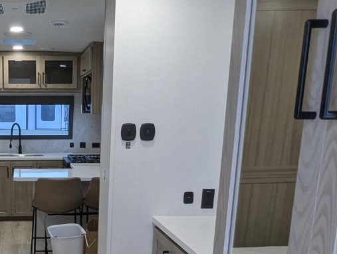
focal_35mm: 44
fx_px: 429
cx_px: 38
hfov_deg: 39.9
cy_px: 207
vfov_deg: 32.0
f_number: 2.2
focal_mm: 2.35
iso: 220
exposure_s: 1/111
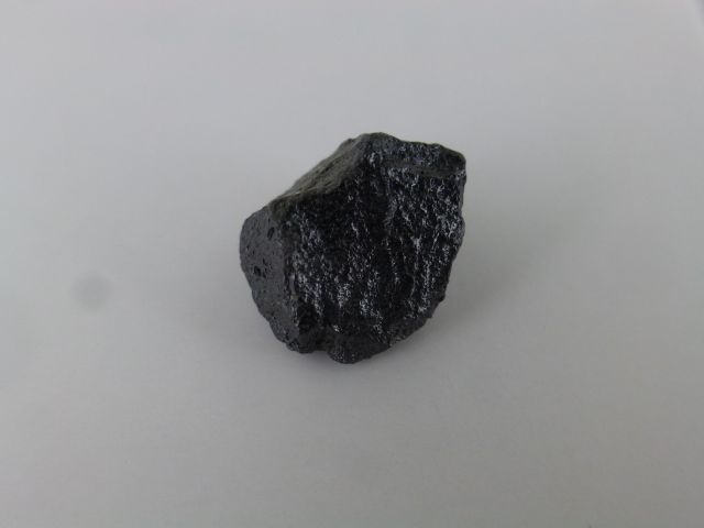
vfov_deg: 36.8
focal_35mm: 39
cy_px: 264
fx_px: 793
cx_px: 352
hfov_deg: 47.9
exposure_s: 1/60
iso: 250
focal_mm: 6.9
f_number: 3.9
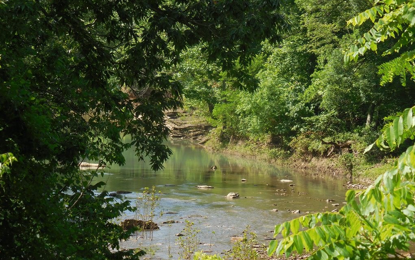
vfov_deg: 8.3
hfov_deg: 13.2
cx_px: 208
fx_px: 1799
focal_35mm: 159
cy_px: 116
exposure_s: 1/250
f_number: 5.4
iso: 125
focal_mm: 26.8
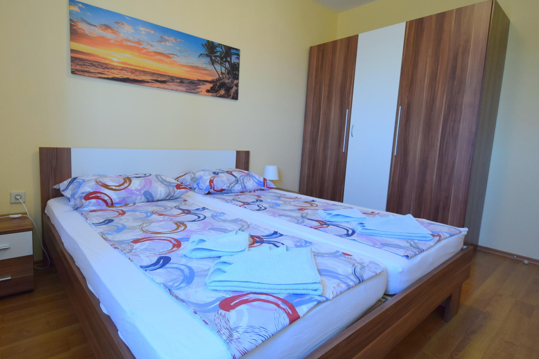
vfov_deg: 64.5
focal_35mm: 19
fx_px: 284
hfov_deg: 86.7
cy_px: 167
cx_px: 245
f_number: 4
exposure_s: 1/60
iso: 800
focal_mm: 10
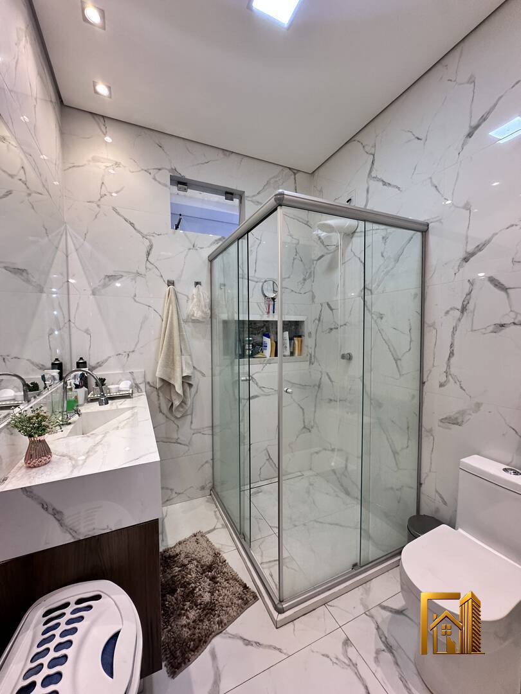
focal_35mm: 14
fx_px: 281
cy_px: 347
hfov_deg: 85.7
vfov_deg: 102.1
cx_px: 260
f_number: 2.2
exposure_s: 1/120
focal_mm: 2.22
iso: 160
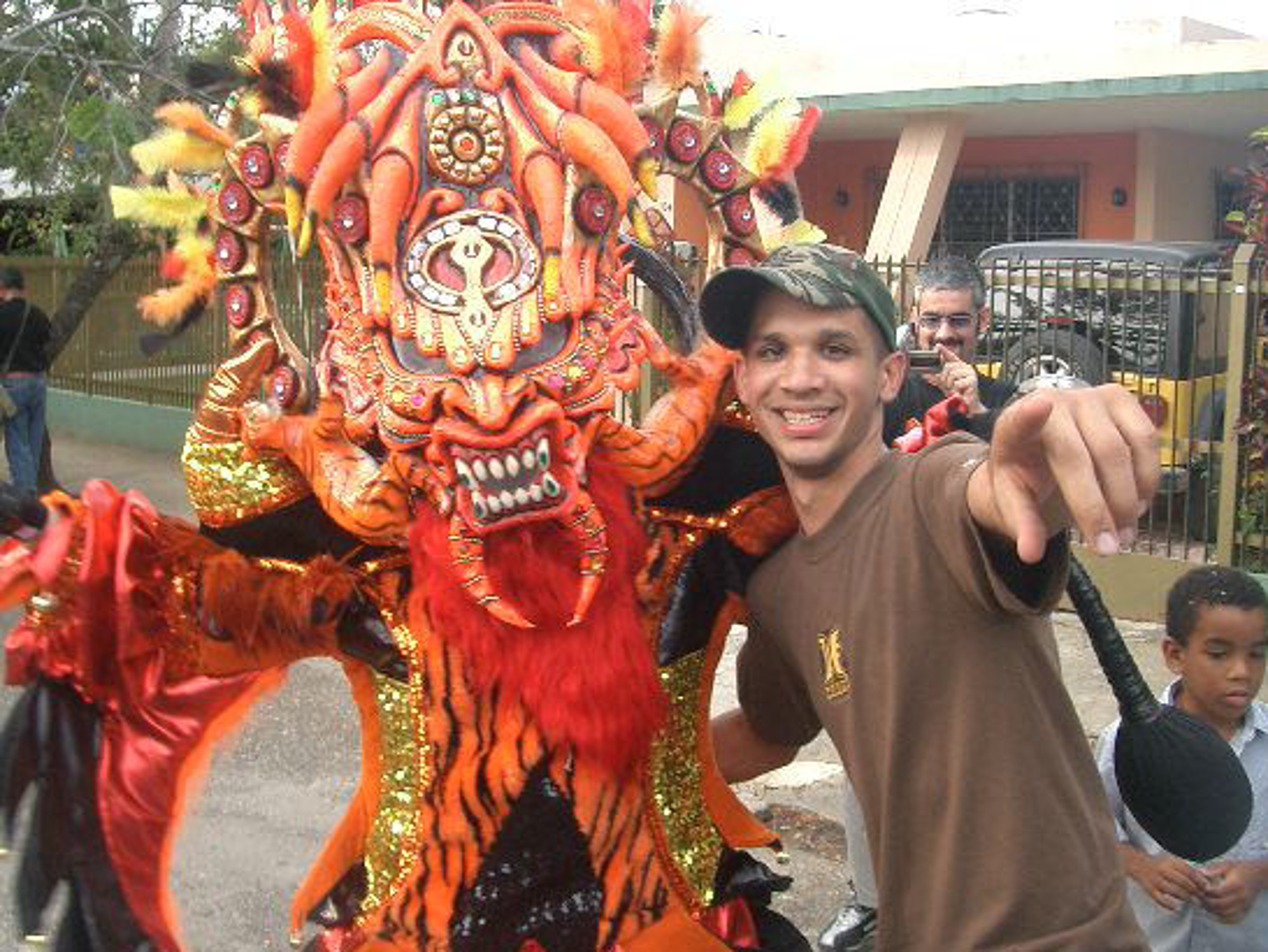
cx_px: 632
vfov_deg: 35.2
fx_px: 1503
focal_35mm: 41
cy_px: 481
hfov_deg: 45.8
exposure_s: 1/125
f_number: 2.6
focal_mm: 5.8
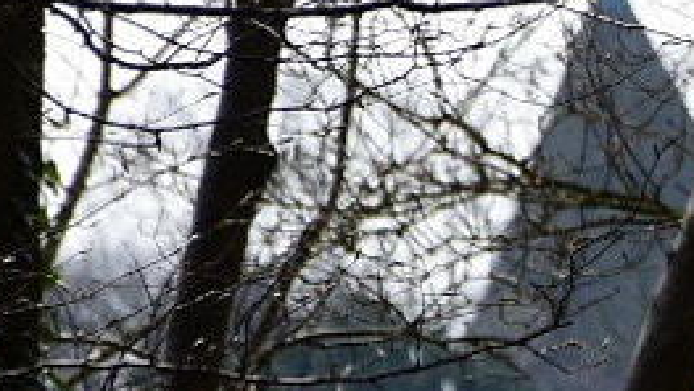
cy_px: 847
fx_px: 18444
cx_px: 1866
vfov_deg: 1.2
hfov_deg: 2.1
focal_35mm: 1002
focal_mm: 105
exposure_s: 1/1000
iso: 250
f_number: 5.6
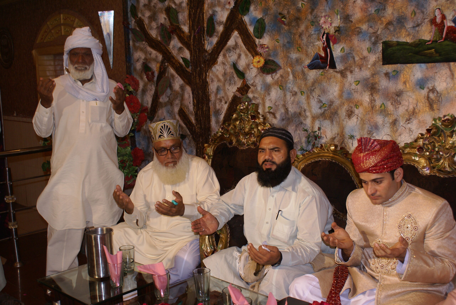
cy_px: 152
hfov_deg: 46.3
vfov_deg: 32.0
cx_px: 228
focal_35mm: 42
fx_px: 533
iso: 400
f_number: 5
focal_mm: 28
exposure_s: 1/125
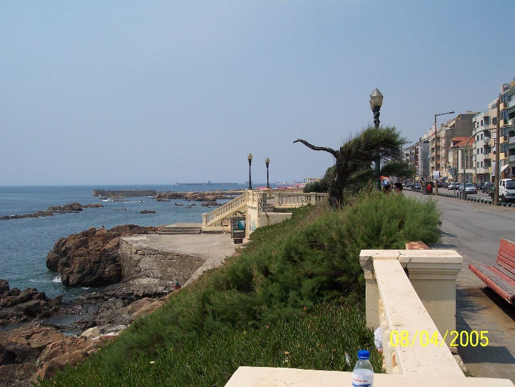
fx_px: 565
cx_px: 258
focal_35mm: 38
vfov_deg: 37.7
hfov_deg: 49.0
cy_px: 194
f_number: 4.8
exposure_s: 1/1000
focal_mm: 8
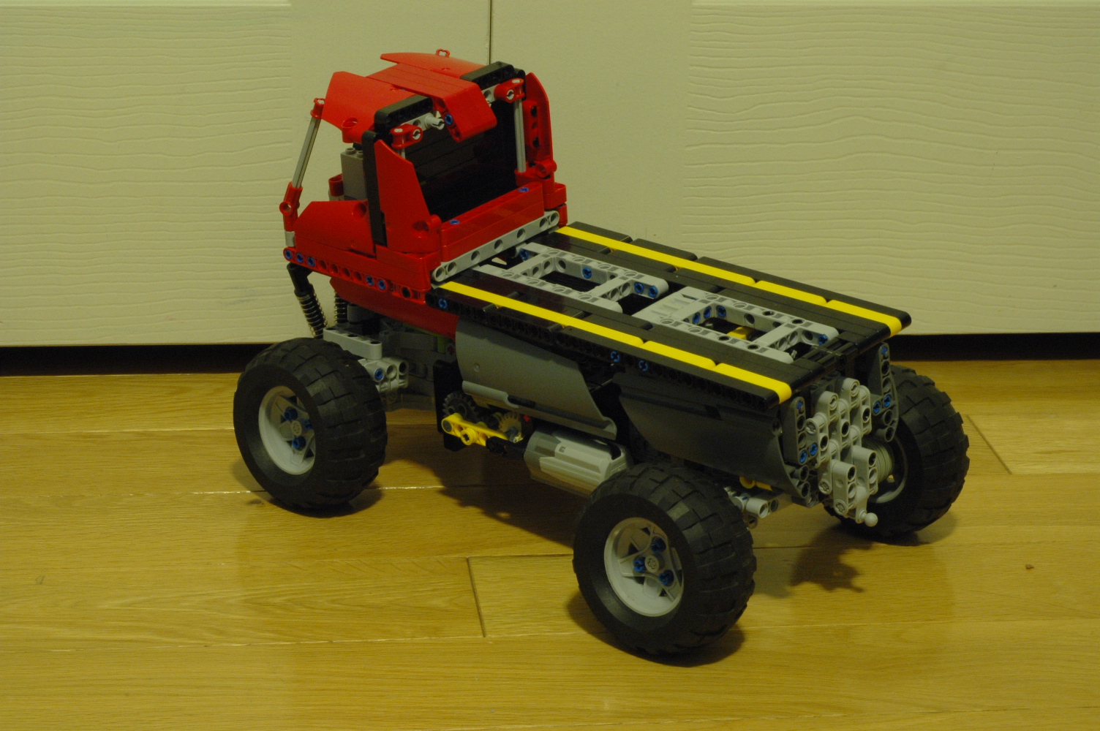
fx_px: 2290
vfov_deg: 18.1
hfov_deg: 27.0
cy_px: 366
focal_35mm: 75
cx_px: 550
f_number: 22
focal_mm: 50
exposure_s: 2.5
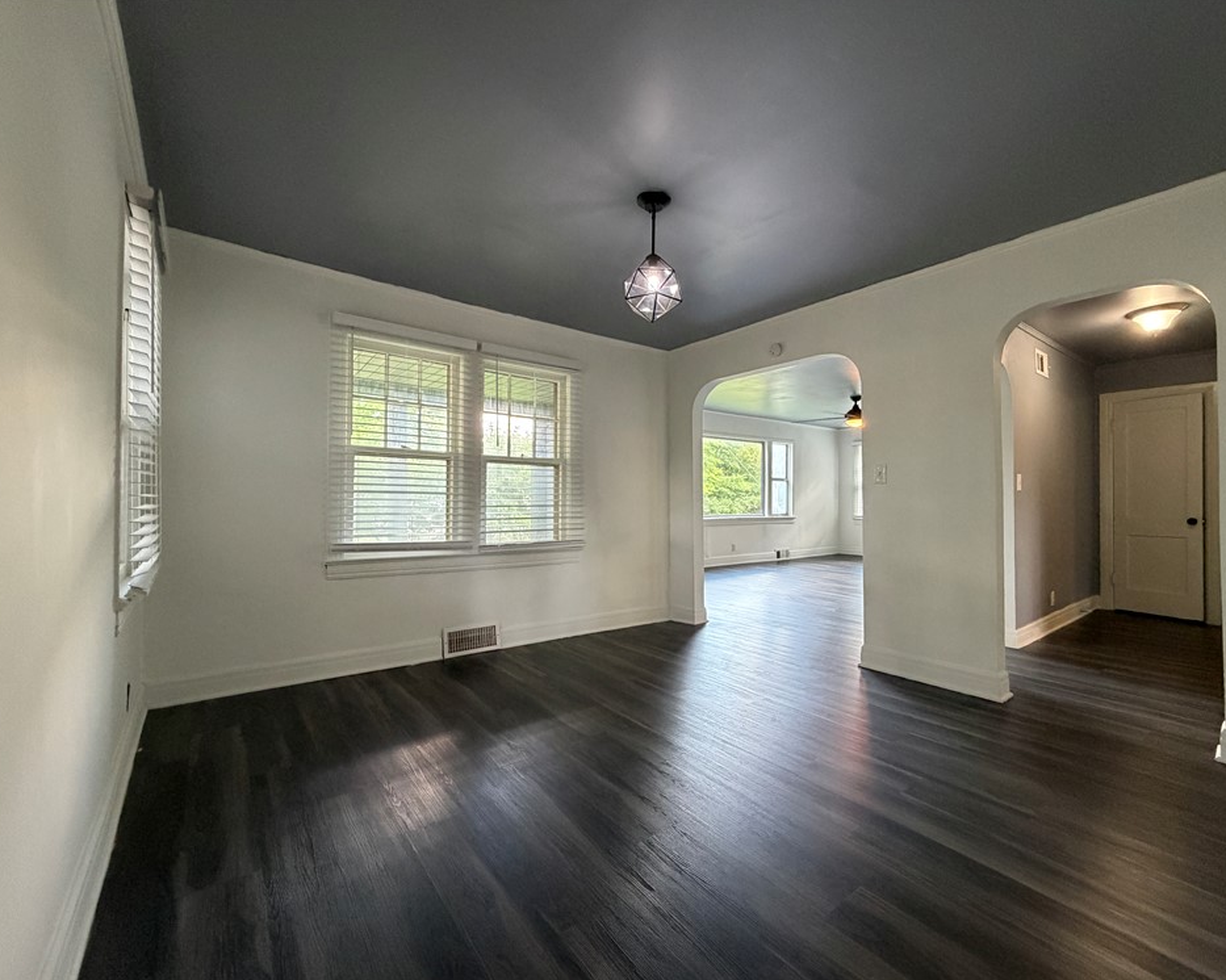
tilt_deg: +0.5
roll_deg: +0.0
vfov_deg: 84.0
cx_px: 632
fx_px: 544
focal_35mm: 15
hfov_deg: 96.8
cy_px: 499
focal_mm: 2.22
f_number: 2.2
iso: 500
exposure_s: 1/60
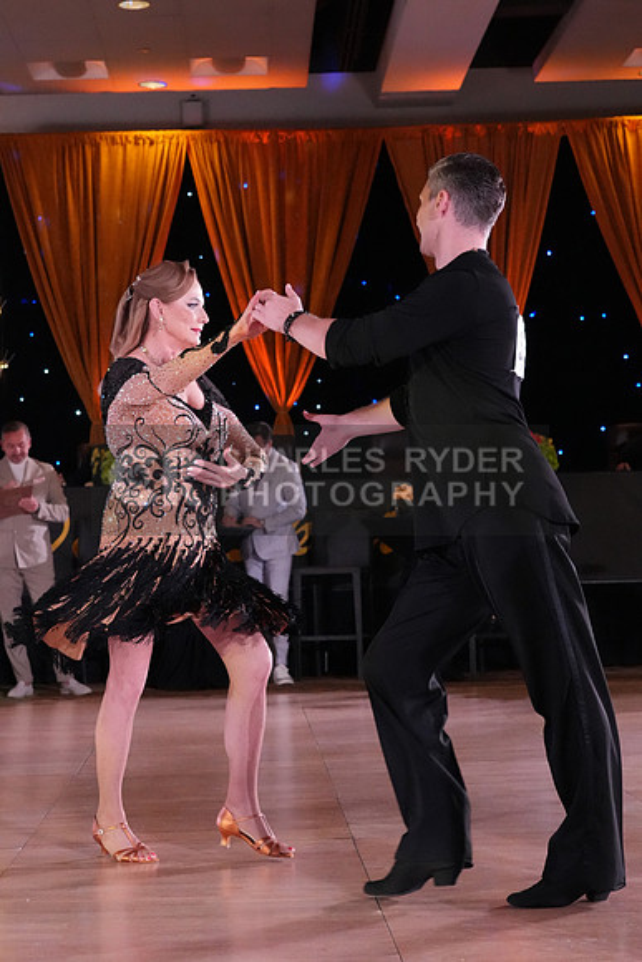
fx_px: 1925
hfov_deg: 18.9
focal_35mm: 72
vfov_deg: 28.1
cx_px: 321
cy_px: 481
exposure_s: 1/400
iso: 8000
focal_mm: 48
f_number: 5.6
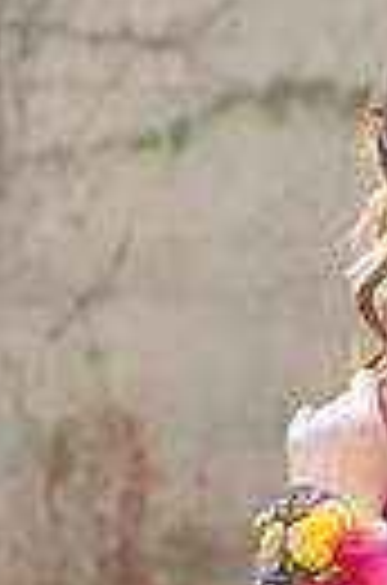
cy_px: 428
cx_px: 454
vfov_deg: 7.0
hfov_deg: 4.6
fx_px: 4782
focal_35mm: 295
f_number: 4
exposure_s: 1/125
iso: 250
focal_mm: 85
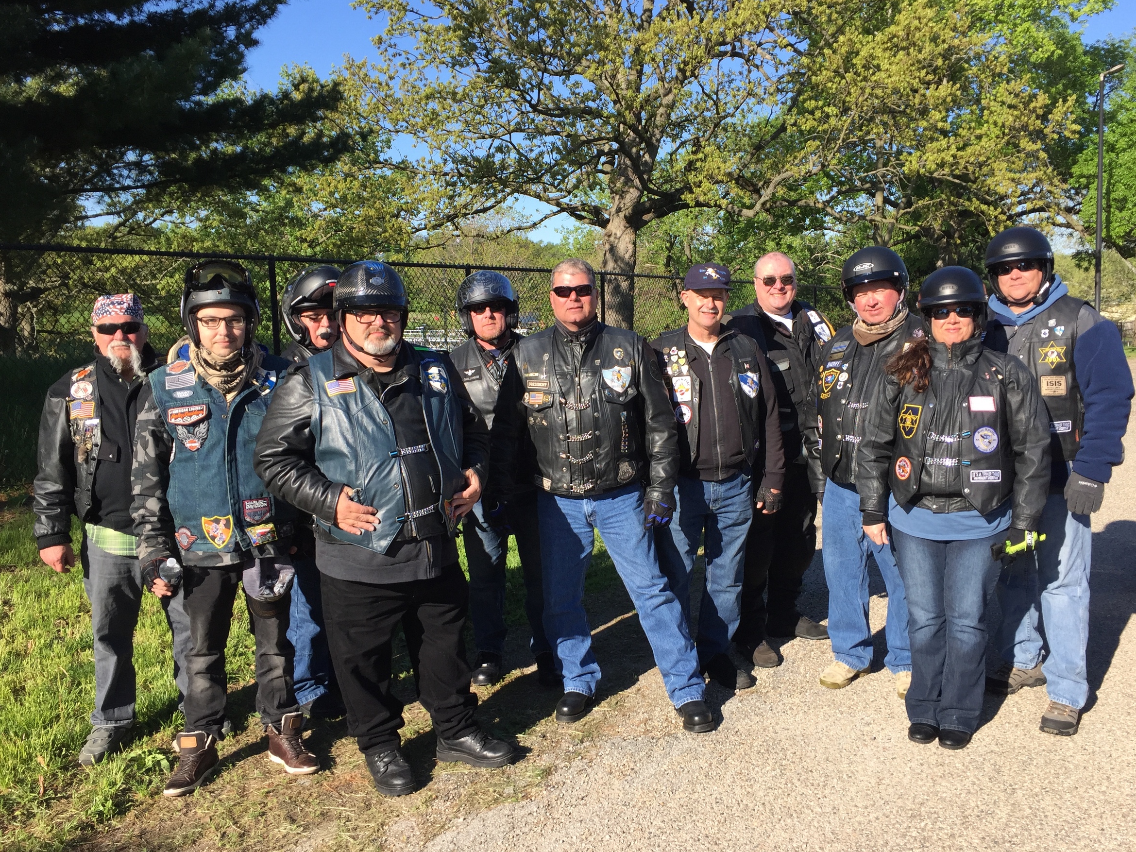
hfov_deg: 58.3
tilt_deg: -7.2
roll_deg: +0.2
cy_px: 416
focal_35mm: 31
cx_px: 596
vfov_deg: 45.4
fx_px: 1017
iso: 32
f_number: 2.2
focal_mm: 4.15
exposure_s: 1/1014
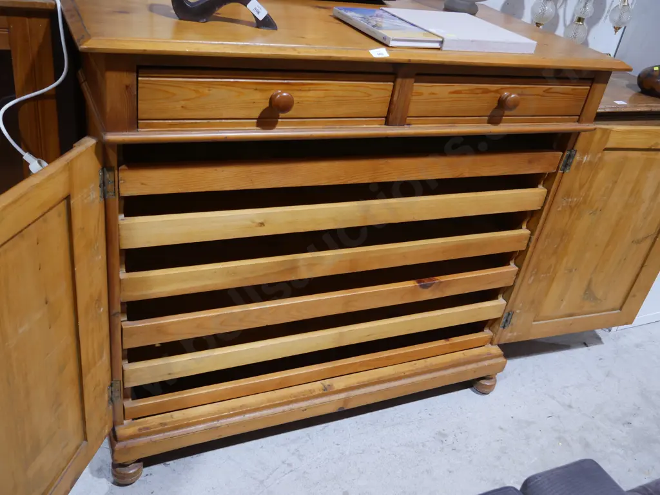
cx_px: 330
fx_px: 610
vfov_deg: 44.2
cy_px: 248
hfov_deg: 56.8
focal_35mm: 32
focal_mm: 16
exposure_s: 1/60
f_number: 3.6
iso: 400
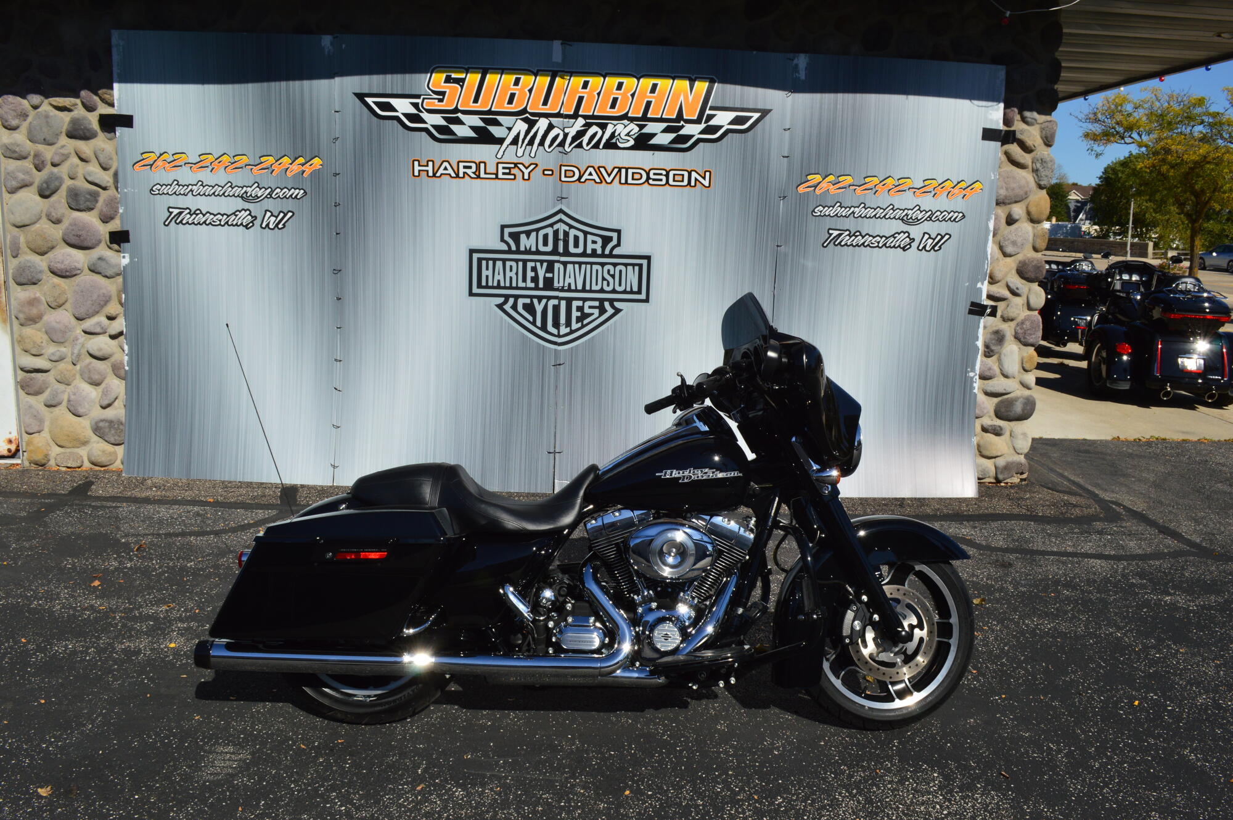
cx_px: 616
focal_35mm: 27
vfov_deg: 47.9
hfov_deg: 67.4
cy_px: 410
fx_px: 924
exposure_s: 1/500
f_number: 11
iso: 280
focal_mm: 18
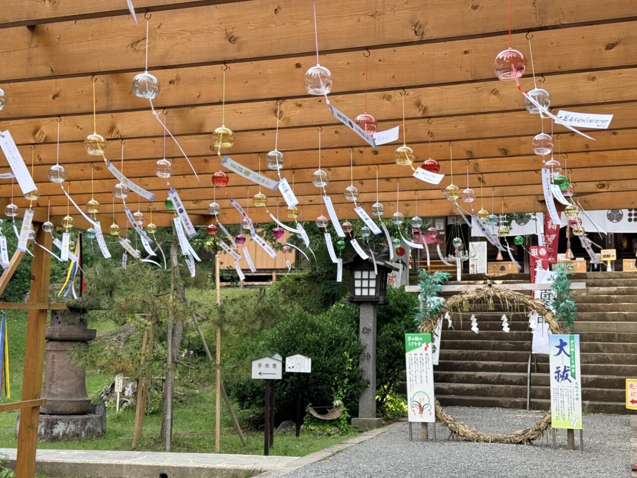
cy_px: 239
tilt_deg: +8.0
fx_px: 883
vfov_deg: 30.3
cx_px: 318
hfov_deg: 39.7
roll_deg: -1.3
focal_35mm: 48
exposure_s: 1/386
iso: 80
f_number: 1.78
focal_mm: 6.76
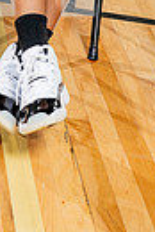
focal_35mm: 163
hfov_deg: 8.4
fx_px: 1050
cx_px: 45
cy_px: -162
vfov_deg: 11.8
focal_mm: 47
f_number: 5.6
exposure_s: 1/250
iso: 200
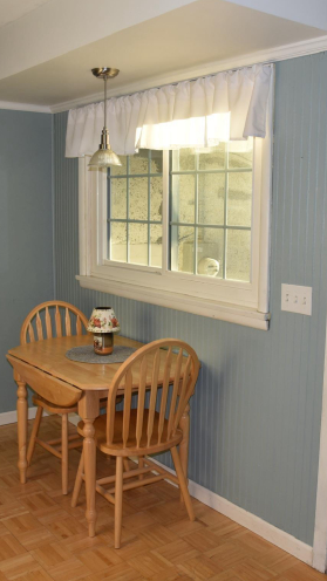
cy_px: 290
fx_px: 586
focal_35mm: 38
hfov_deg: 31.2
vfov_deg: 52.8
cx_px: 165
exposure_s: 1/200
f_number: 5
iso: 800
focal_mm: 24
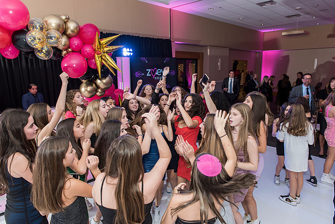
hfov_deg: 73.7
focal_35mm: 24
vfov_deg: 53.2
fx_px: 223
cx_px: 168
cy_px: 112
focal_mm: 24
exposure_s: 1/100
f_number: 4
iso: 1250
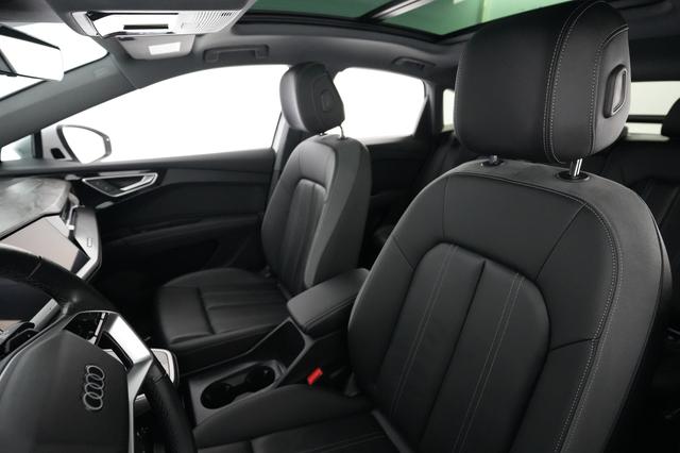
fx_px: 321
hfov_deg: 93.3
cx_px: 340
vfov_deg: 70.4
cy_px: 226
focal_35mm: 17
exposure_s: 1/60
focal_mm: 17
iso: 12800
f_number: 4
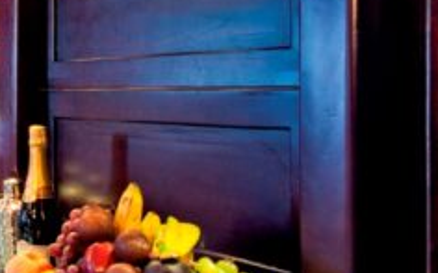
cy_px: 59
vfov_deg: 19.9
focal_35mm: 65
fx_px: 771
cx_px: -167
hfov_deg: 25.9
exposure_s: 20
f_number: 14
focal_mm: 13
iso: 200
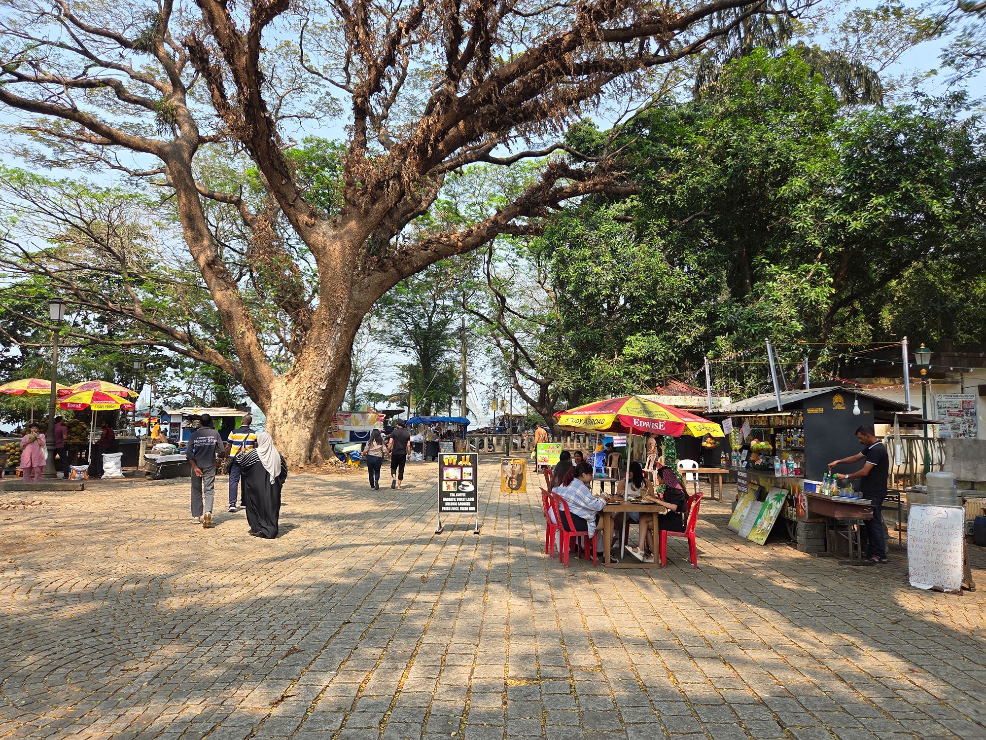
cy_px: 370
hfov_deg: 73.9
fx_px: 655
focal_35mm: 23
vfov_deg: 58.9
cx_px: 493
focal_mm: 5.4
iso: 80
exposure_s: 1/1765
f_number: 1.8
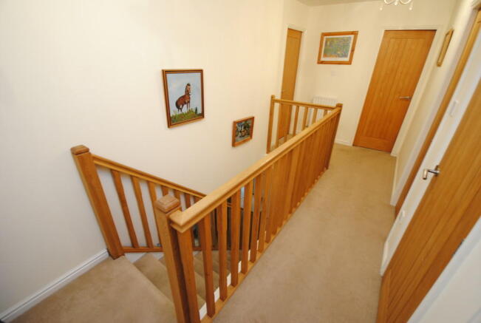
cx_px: 240
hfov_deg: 100.3
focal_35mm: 15
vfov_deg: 77.6
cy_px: 162
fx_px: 201
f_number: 4
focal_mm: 10
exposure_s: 1/10
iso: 400
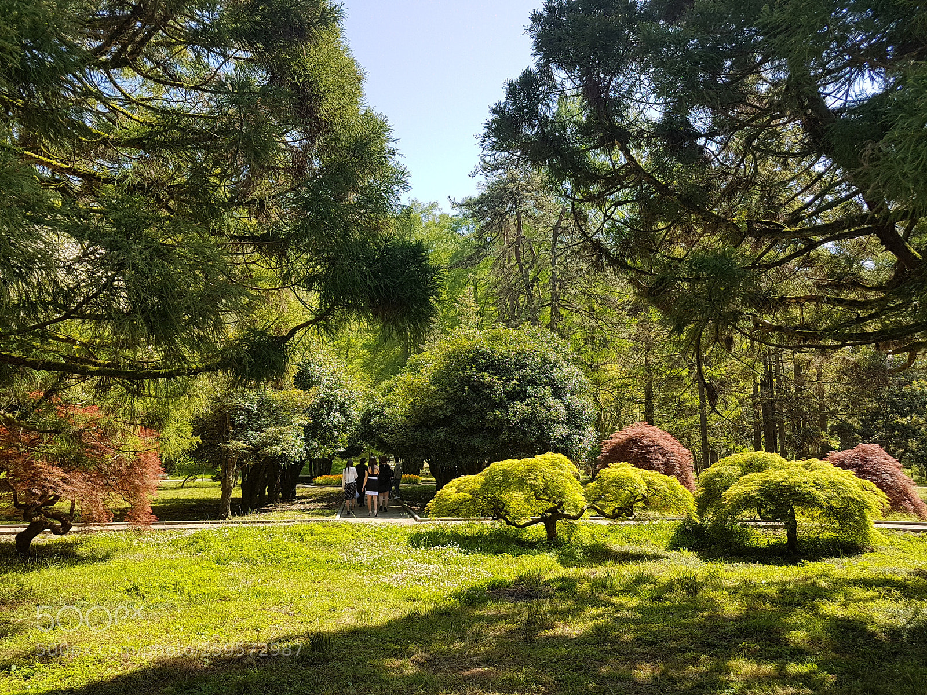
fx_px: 696
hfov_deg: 67.3
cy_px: 348
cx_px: 464
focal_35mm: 26
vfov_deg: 53.1
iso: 40
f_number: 1.7
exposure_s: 1/746
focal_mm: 4.2
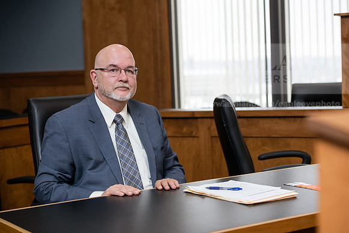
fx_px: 727
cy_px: 116
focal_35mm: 75
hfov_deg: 27.0
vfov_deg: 18.2
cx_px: 174
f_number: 4
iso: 1000
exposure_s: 1/200
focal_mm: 75
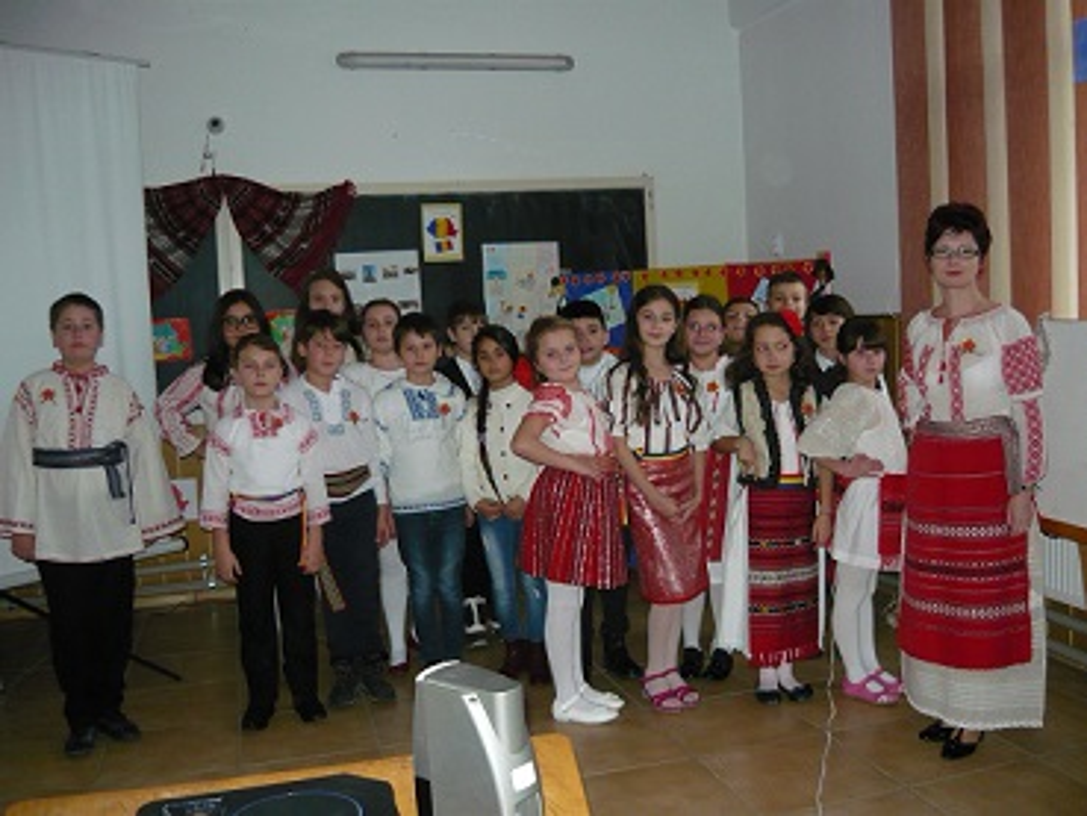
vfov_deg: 43.0
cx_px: 544
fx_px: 1037
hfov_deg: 55.3
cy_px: 408
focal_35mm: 33
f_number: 2.8
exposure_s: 1/30
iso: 400
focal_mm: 5.5
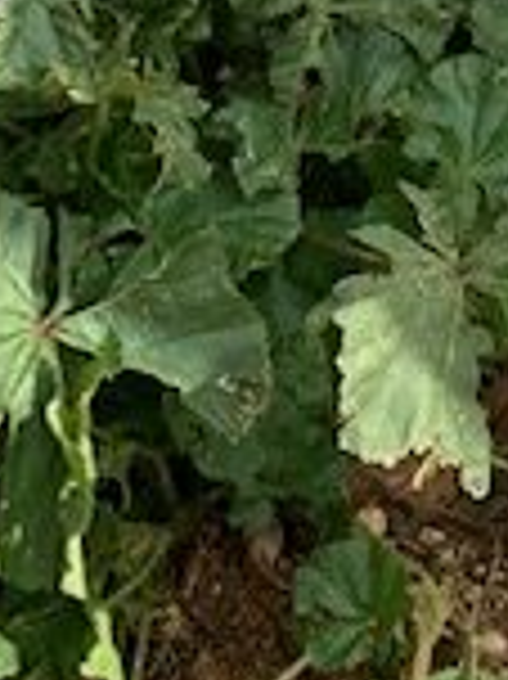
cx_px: 1016
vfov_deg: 16.5
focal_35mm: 110
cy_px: -311
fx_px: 2155
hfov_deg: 12.0
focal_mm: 4.25
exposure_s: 1/1190
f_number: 1.8
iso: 25
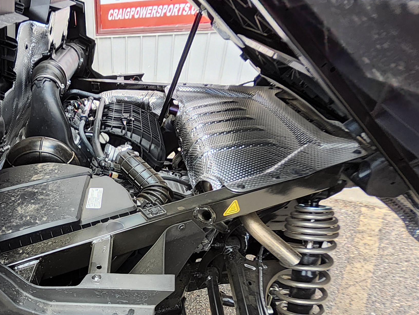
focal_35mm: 23
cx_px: 85
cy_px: 226
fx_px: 279
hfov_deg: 67.1
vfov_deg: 56.7
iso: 40
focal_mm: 1.13
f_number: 2.2
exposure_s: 1/120
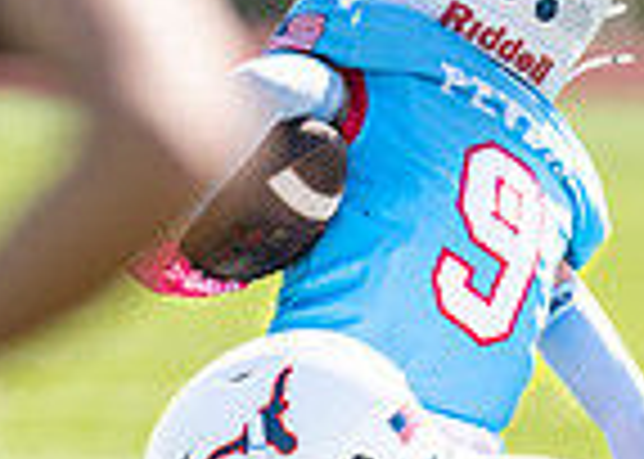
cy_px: 566
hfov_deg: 2.1
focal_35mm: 953
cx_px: 714
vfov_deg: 1.5
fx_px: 17422
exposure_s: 1/1600
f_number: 2.8
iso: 100
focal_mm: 200
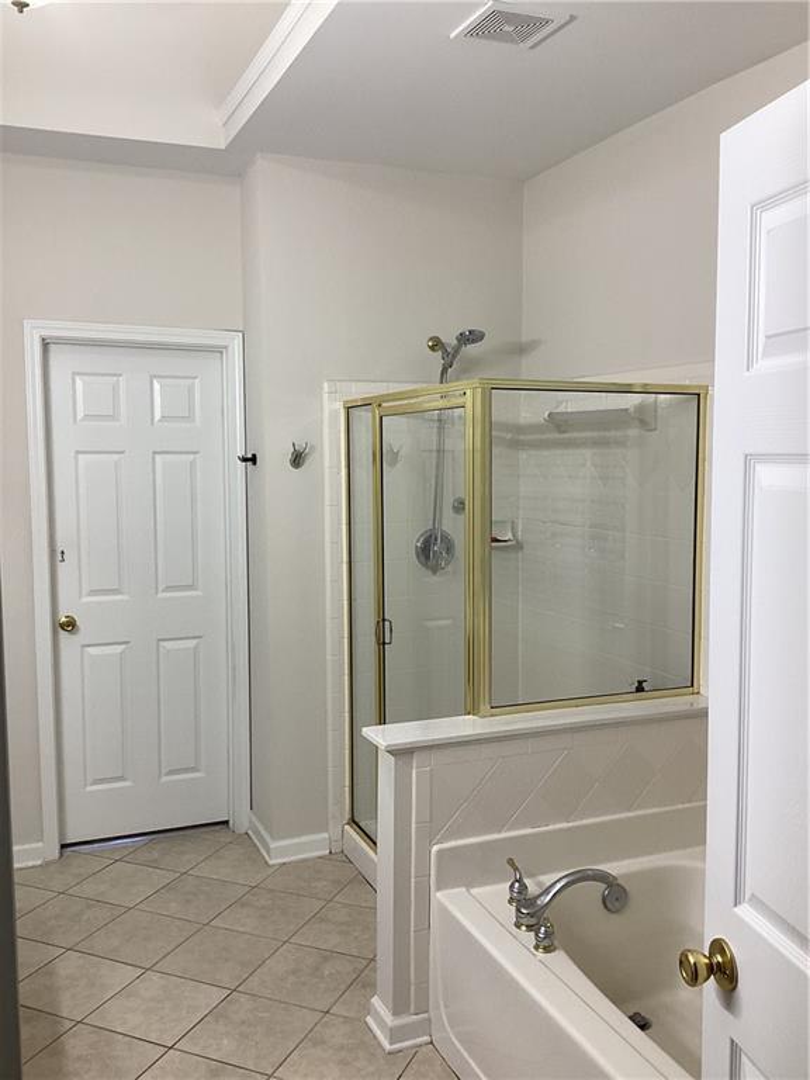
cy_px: 540
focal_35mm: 31
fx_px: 967
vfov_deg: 58.4
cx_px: 405
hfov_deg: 45.4
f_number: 2.4
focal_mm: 3.3
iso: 50
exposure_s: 1/60
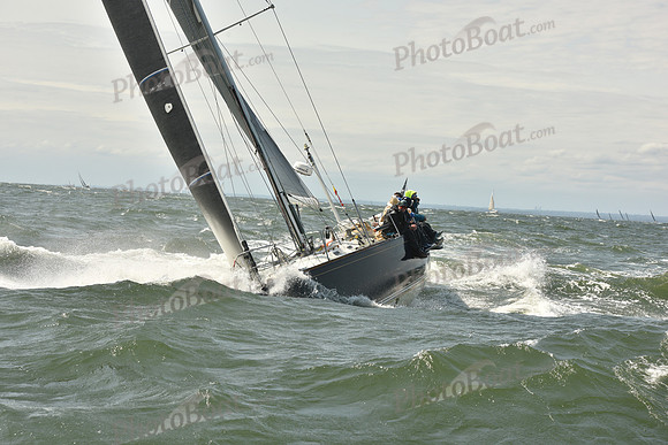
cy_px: 222
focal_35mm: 98
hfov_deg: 20.8
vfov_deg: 14.0
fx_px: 1819
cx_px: 334
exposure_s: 1/800
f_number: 9
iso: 250
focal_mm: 98
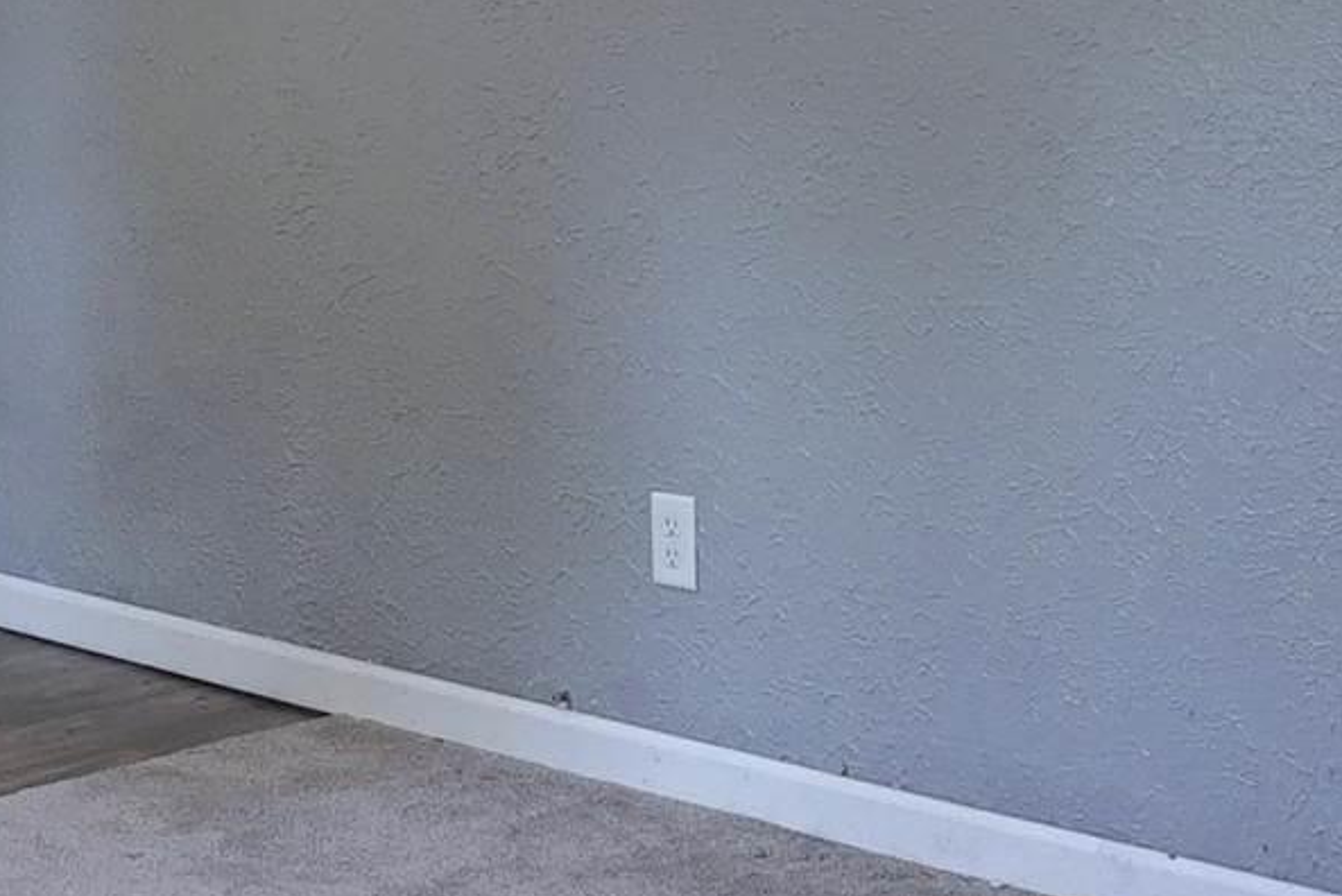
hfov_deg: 23.1
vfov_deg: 15.1
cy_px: -153
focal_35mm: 88
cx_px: 588
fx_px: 3282
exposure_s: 1/160
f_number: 4
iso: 1000
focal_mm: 17
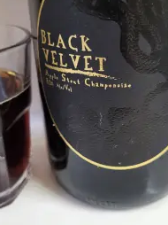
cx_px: 99
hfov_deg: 35.0
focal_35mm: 41
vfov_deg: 45.8
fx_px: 266
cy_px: 123
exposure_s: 1/33.3
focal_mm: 5.4
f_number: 1.8
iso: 640
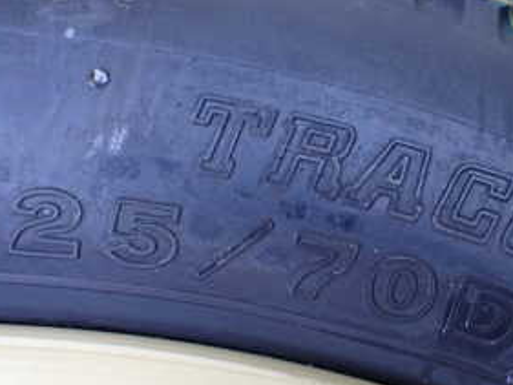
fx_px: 949
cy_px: 217
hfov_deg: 30.1
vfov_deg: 22.9
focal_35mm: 64
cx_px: 323
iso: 320
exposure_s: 1/125
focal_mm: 5.4
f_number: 2.3
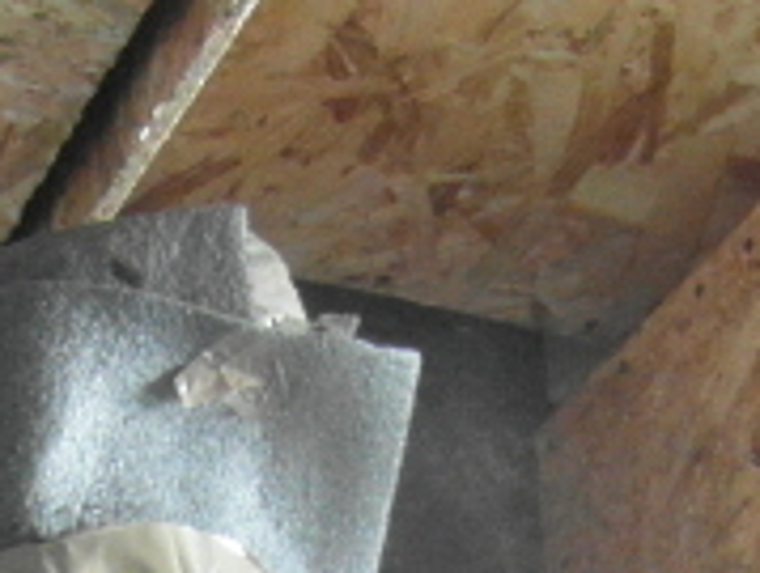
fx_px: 3014
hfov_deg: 14.3
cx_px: 509
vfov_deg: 10.1
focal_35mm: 137
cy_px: 1099
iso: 400
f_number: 3.2
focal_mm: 4
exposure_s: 1/30
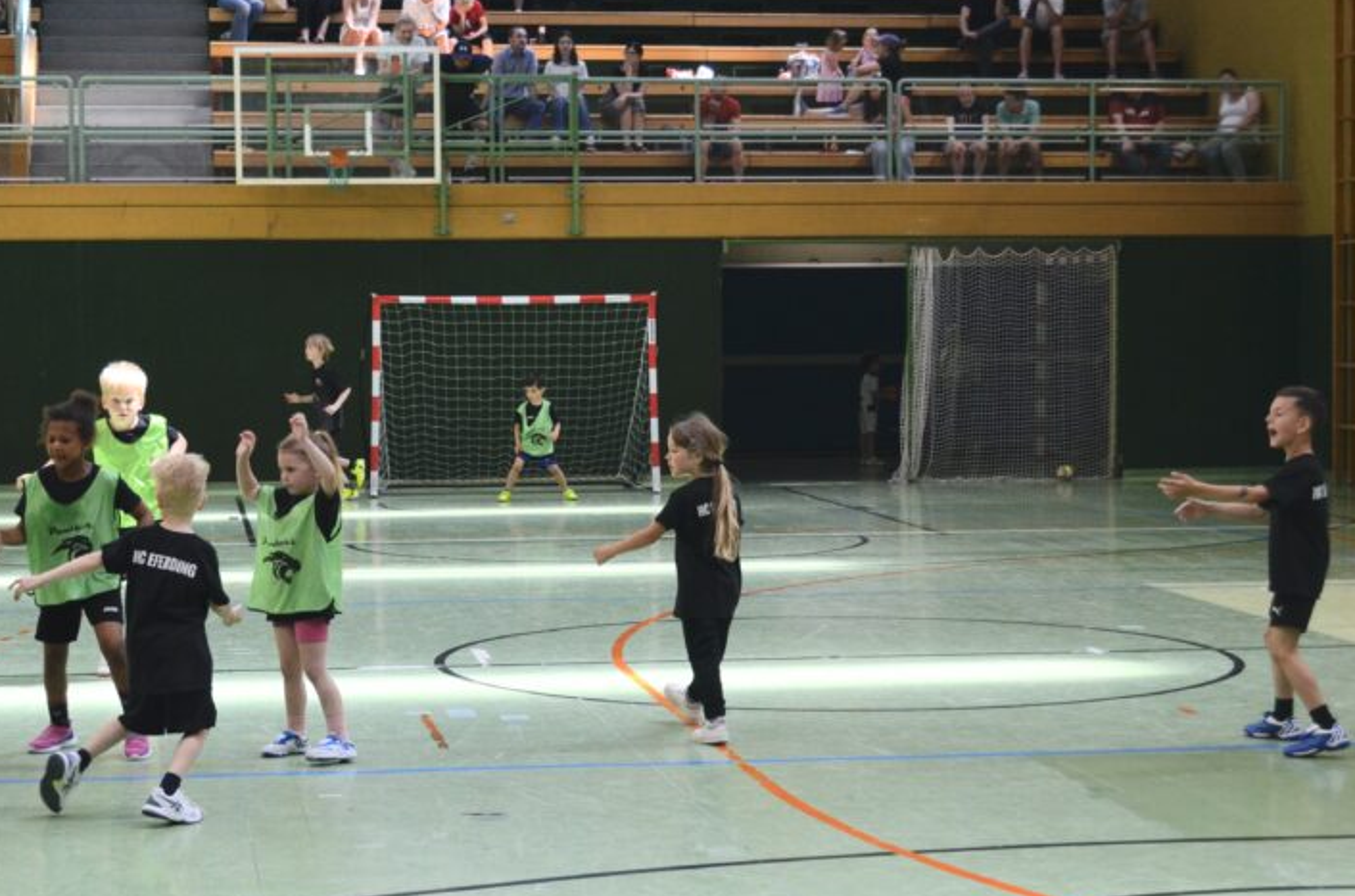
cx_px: 572
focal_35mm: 74
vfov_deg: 18.3
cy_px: 578
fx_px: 2778
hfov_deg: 27.4
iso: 800
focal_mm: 34
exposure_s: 1/500
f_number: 5
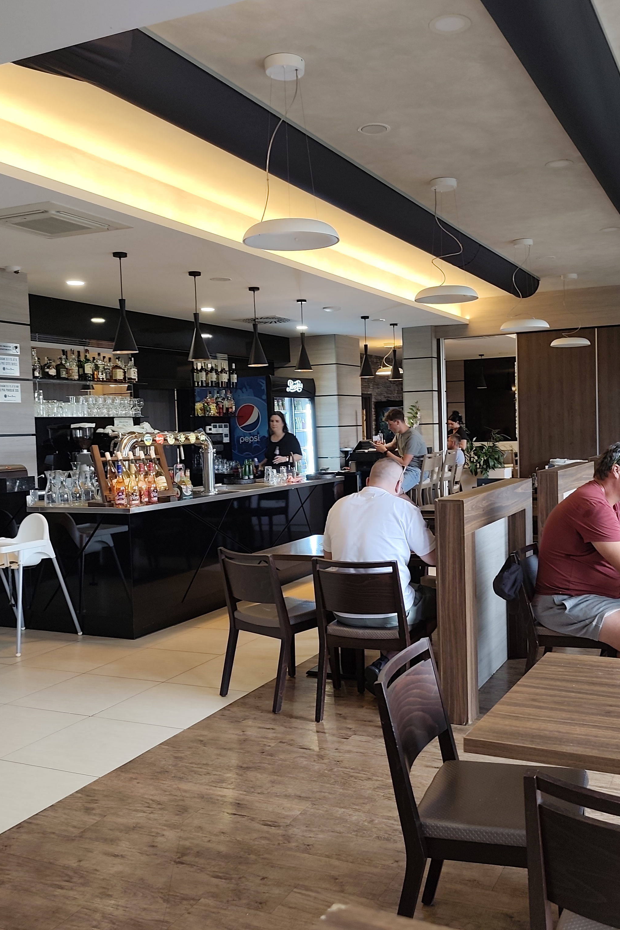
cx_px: 370
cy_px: 465
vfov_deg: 58.7
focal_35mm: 32
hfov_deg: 40.9
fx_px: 827
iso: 200
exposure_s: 1/50
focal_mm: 6.19
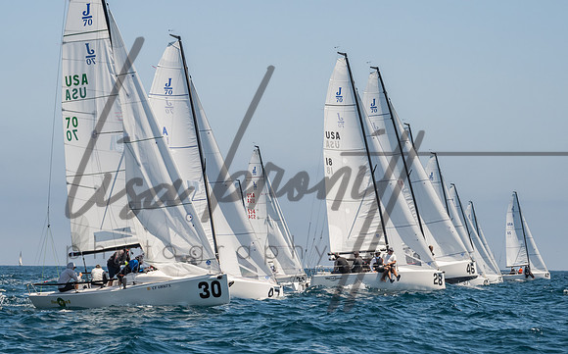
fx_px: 1896
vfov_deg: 10.6
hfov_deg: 17.0
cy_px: 141
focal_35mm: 123
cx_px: 205
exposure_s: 1/1000
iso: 800
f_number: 8
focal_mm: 85
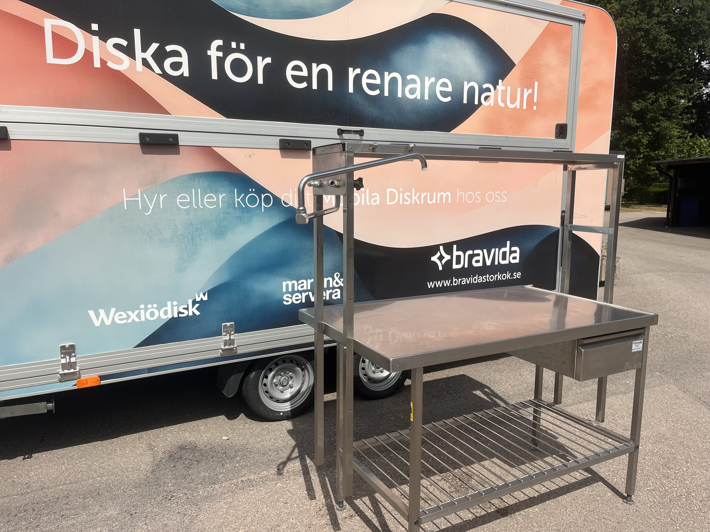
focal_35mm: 26
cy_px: 266
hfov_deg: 67.3
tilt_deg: -8.3
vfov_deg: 53.1
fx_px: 533
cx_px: 355
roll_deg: -0.1
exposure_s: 1/6897
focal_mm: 5.1
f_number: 1.6
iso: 50
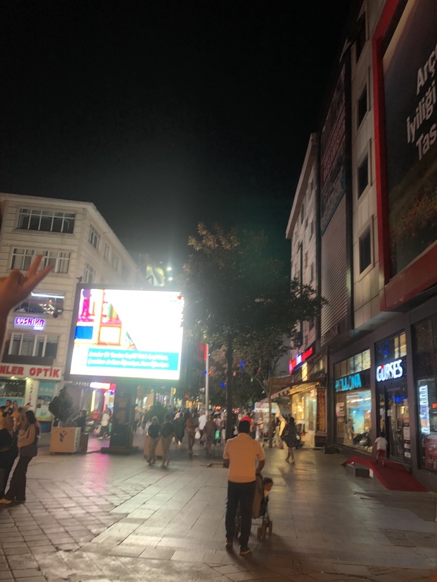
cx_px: 218
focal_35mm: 28
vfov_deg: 63.4
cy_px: 291
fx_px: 471
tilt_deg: +17.6
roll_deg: -2.5
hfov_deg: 49.7
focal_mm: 3.99
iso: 200
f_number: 1.8
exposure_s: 1/60
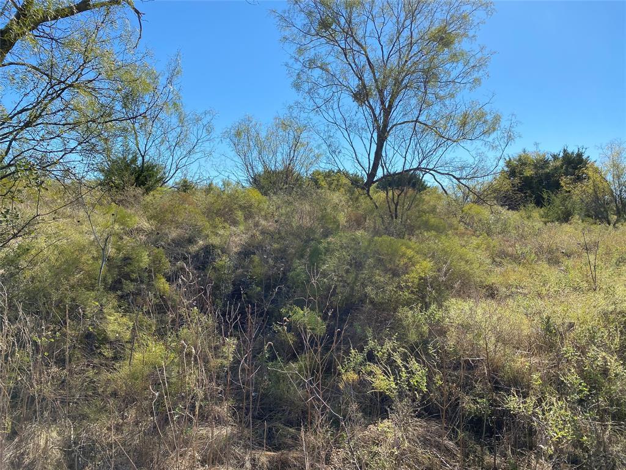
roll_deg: +0.2
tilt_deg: -2.0
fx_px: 470
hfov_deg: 67.3
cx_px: 313
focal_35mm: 26
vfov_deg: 53.1
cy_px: 235
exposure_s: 1/2410
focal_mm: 4.25
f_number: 1.8
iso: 32
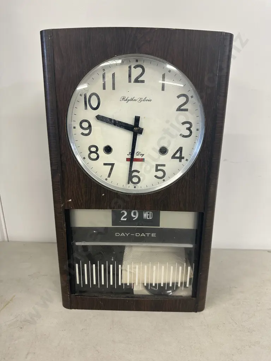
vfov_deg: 71.6
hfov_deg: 56.8
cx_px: 136
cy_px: 180
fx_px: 251
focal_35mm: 24
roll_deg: +0.8
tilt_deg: -17.6
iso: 200
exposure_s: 1/100
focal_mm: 6.86
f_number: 1.78
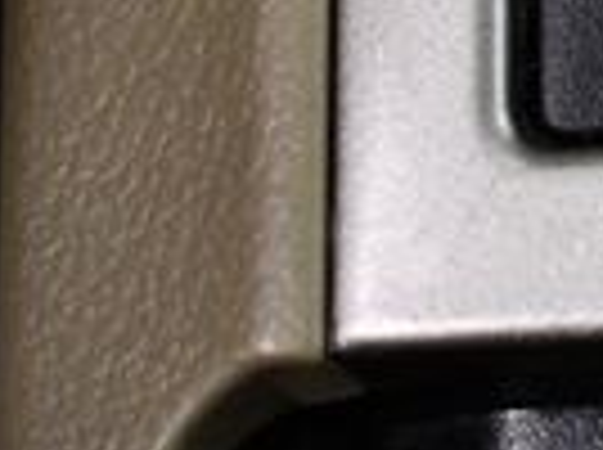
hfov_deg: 8.4
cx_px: 1354
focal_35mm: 221
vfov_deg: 6.6
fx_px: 3843
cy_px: -284
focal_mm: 32
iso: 3200
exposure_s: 1/125
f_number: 4.5
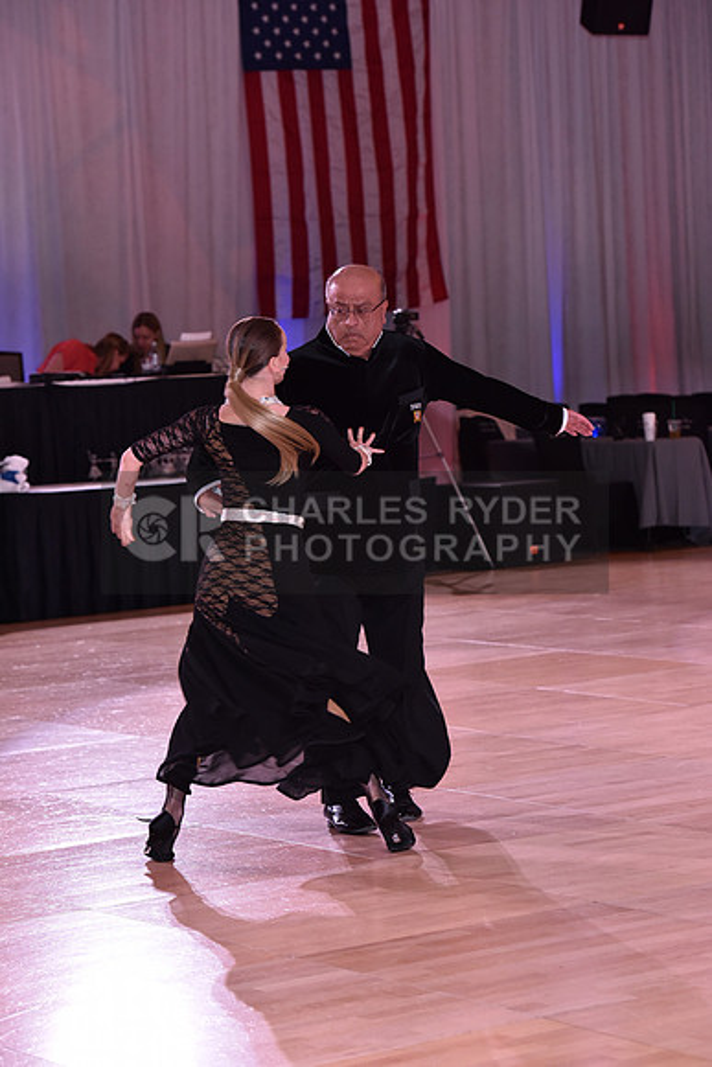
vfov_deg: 18.6
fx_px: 3261
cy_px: 534
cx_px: 356
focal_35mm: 110
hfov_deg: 12.5
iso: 1600
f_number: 4.5
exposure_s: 1/250
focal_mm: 110
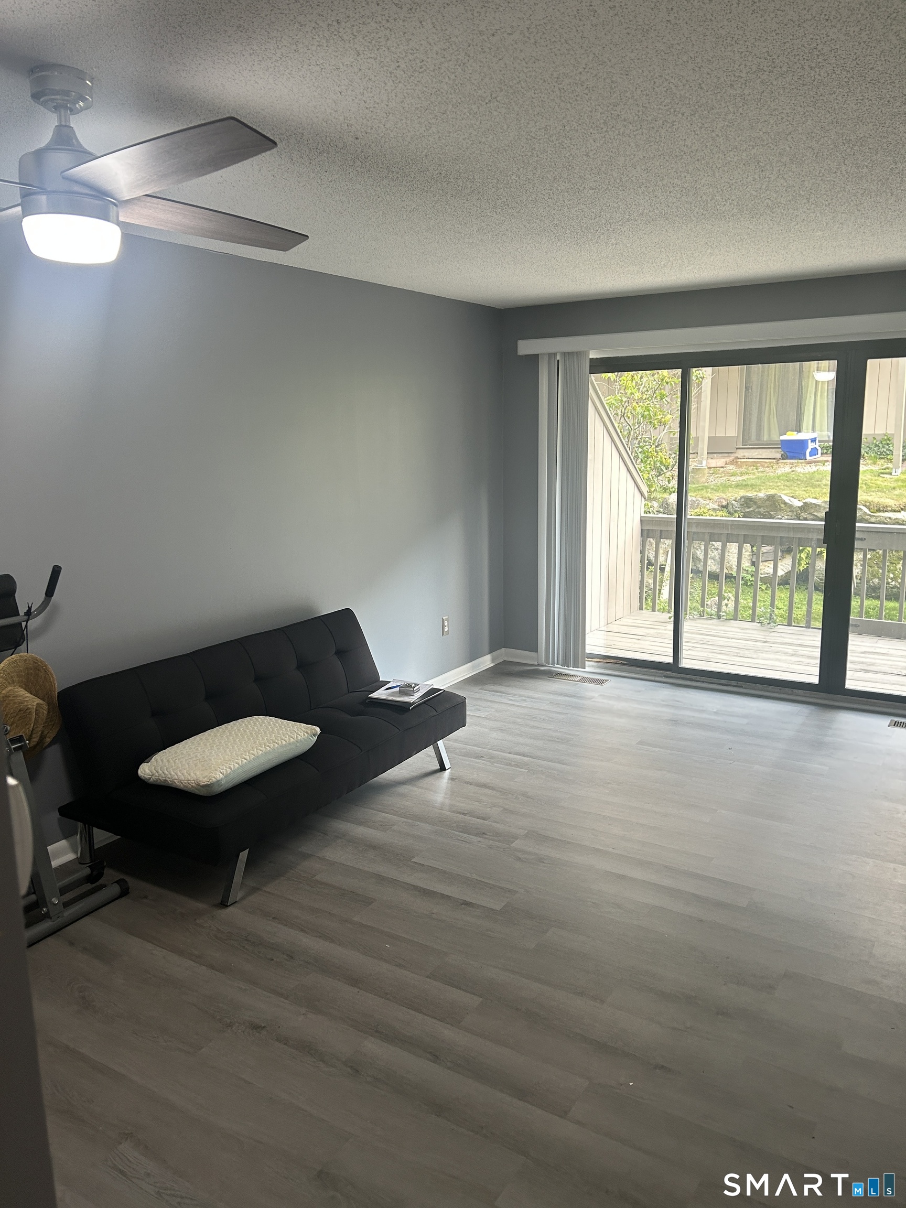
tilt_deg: -10.2
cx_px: 453
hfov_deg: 53.1
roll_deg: +0.5
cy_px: 604
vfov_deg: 67.3
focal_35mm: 26
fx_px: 907
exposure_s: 1/120
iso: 100
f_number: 1.5
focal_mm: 5.7
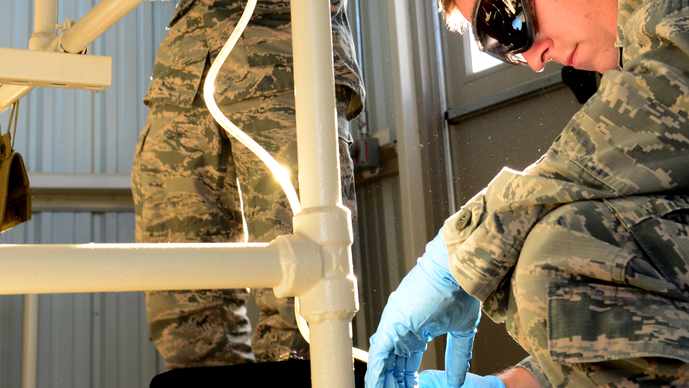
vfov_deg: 18.9
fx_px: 1133
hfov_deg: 33.8
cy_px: -6
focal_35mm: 62
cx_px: 390
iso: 800
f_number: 8
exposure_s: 1/80
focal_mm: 34
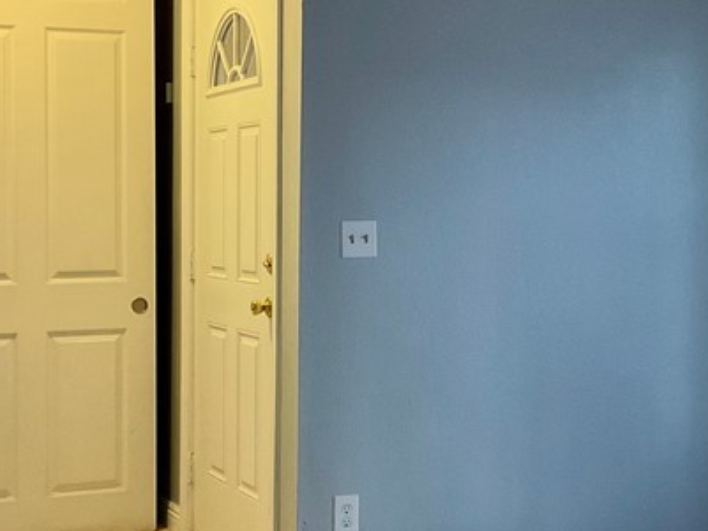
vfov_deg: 19.9
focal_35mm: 74
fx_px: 1514
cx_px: 413
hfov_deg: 26.3
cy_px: 226
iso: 200
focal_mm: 3
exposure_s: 1/40
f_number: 1.8
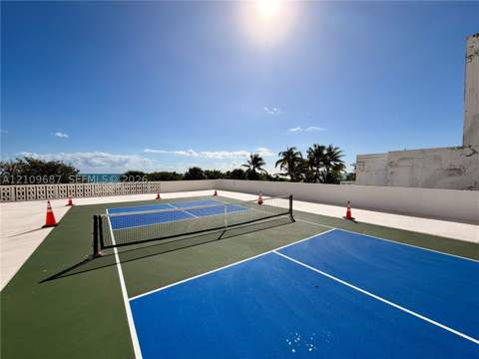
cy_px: 180
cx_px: 240
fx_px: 194
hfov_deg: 102.1
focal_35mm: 14
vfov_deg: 85.7
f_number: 2.2
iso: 25
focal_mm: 2.22
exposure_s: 1/2237
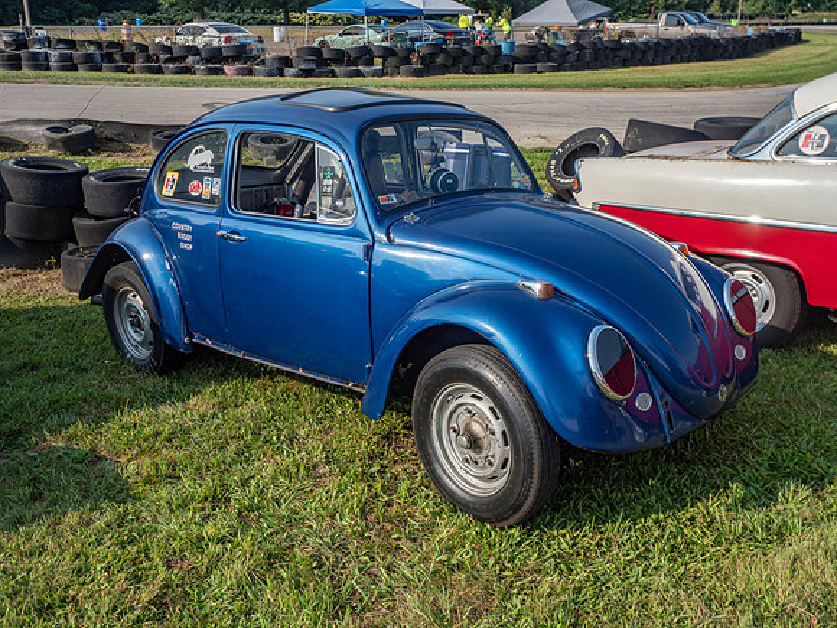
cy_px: 314
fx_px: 822
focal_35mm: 34
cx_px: 418
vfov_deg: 41.8
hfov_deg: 54.0
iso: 200
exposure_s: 1/500
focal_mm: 17
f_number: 7.1
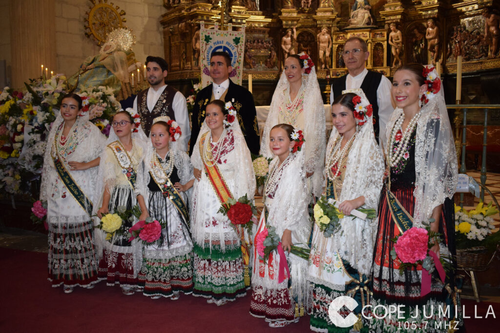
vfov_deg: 40.0
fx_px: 458
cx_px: 250
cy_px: 166
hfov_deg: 57.2
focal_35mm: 33
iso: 1600
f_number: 3.8
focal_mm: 22
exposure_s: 1/60
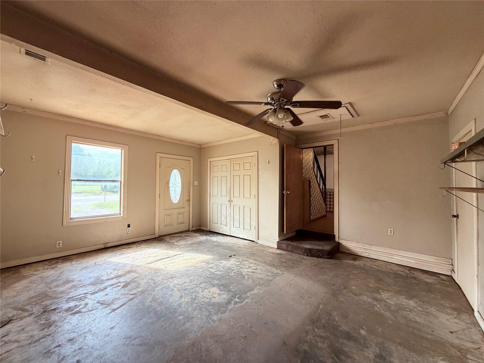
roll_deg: -0.6
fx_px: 196
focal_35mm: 14
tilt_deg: +2.3
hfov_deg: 102.1
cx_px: 242
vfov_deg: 85.7
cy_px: 182
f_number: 2.2
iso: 160
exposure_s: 1/121
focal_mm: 2.22
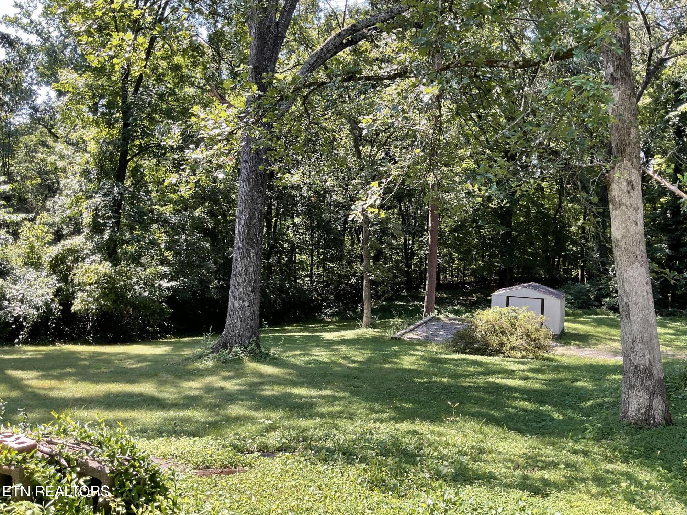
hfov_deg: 61.7
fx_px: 576
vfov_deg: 48.2
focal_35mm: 29
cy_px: 258
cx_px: 344
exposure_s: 1/166
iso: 16
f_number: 1.8
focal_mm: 3
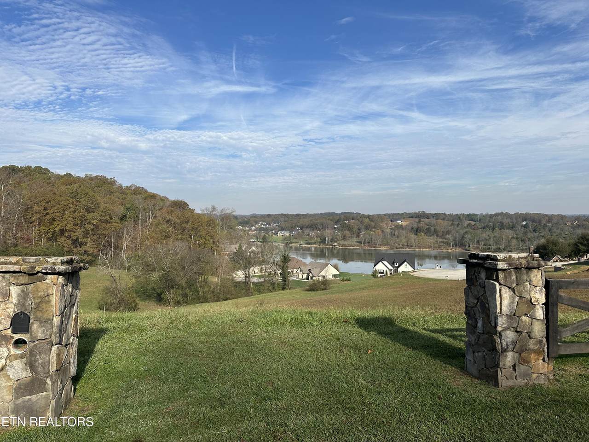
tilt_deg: +0.8
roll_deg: -1.6
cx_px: 294
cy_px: 221
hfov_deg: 71.6
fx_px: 408
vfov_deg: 56.8
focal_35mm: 24
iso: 80
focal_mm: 6.86
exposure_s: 1/4762
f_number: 1.78
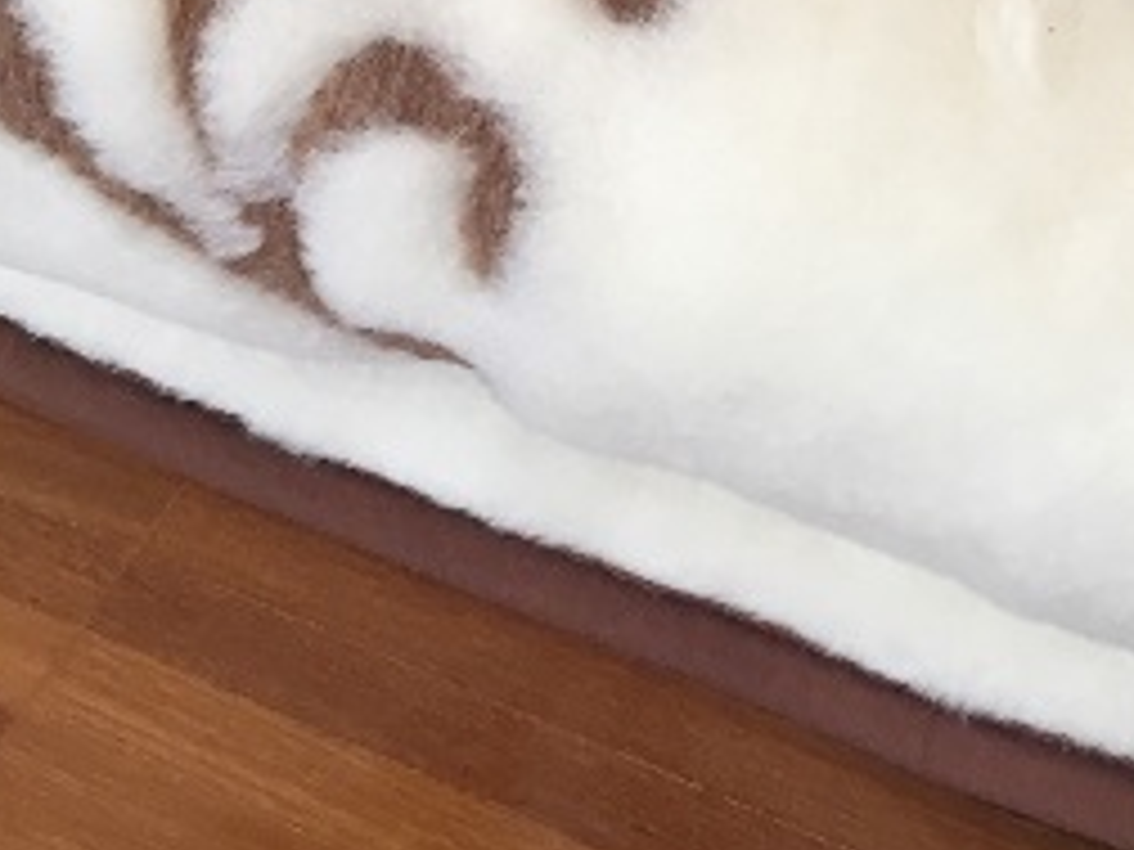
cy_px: -441
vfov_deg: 14.9
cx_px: 1192
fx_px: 3014
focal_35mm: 92
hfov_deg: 20.5
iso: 32
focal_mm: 4.15
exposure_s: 1/30
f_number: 2.2
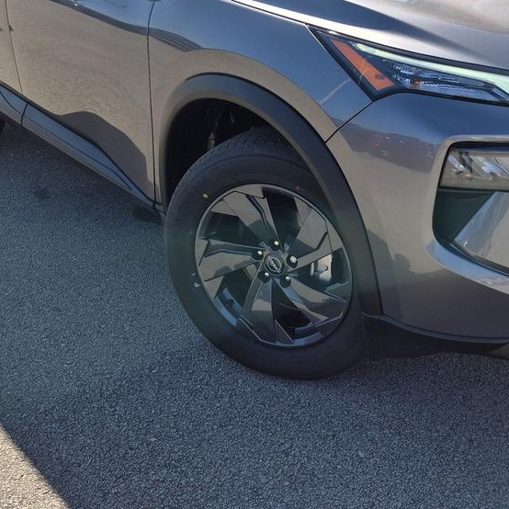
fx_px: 782
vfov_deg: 34.8
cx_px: 357
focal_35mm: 47
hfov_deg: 35.5
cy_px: 93
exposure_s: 1/1740
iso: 25
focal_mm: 5.4
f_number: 1.8
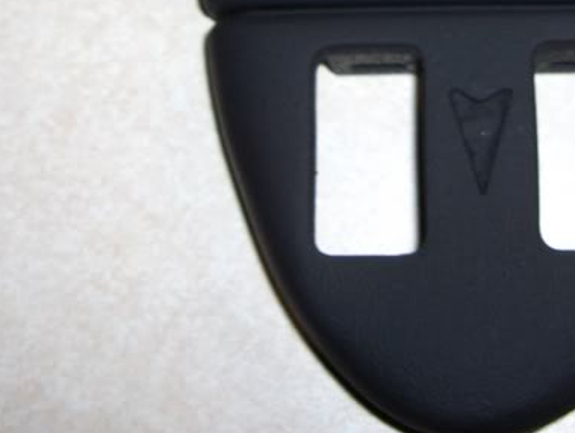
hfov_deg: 23.4
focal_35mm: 82
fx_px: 1364
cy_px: -15
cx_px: 476
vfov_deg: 17.5
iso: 100
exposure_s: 1/60
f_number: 4.8
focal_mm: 8
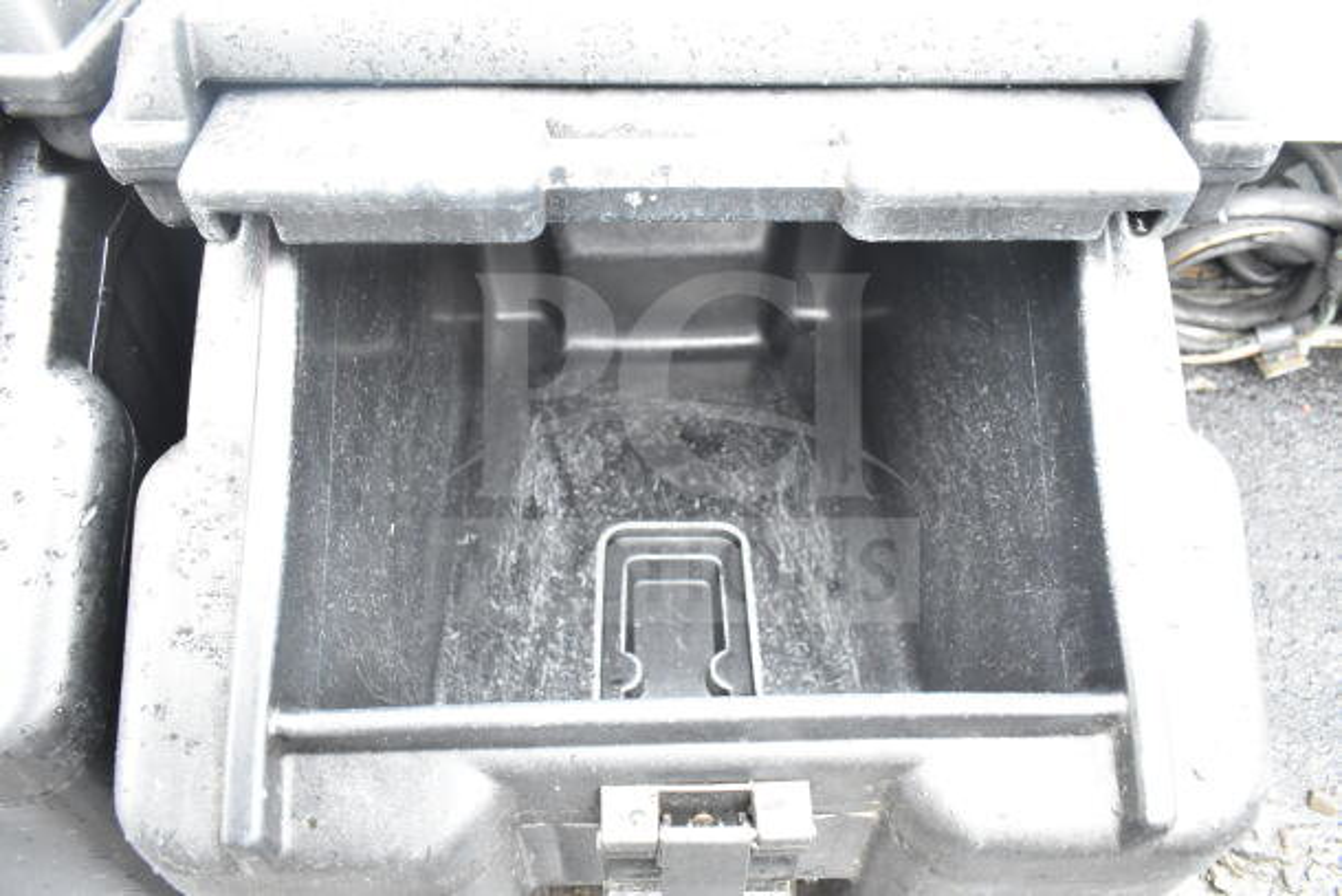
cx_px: 671
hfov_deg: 67.4
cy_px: 448
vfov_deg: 48.0
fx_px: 1007
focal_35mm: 27
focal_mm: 18
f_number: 4
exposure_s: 1/60
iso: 1600
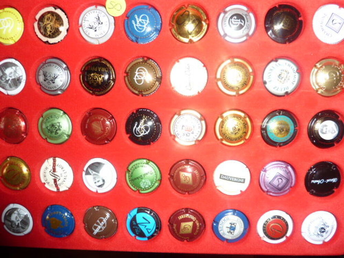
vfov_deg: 54.9
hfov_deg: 69.4
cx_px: 172
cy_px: 129
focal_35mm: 25
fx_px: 248
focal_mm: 4.1
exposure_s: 1/30
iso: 100
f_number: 3.3
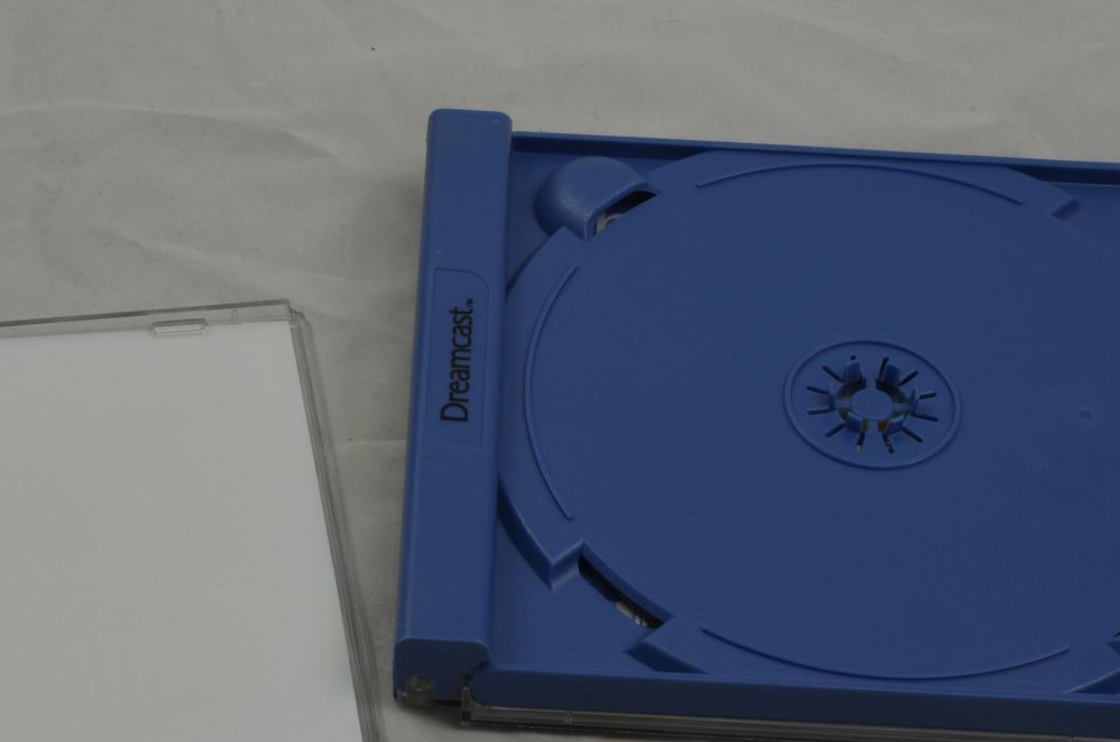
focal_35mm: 103
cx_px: 444
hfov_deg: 19.8
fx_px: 3198
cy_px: 460
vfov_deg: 13.2
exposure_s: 1/3
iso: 100
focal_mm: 40
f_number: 20
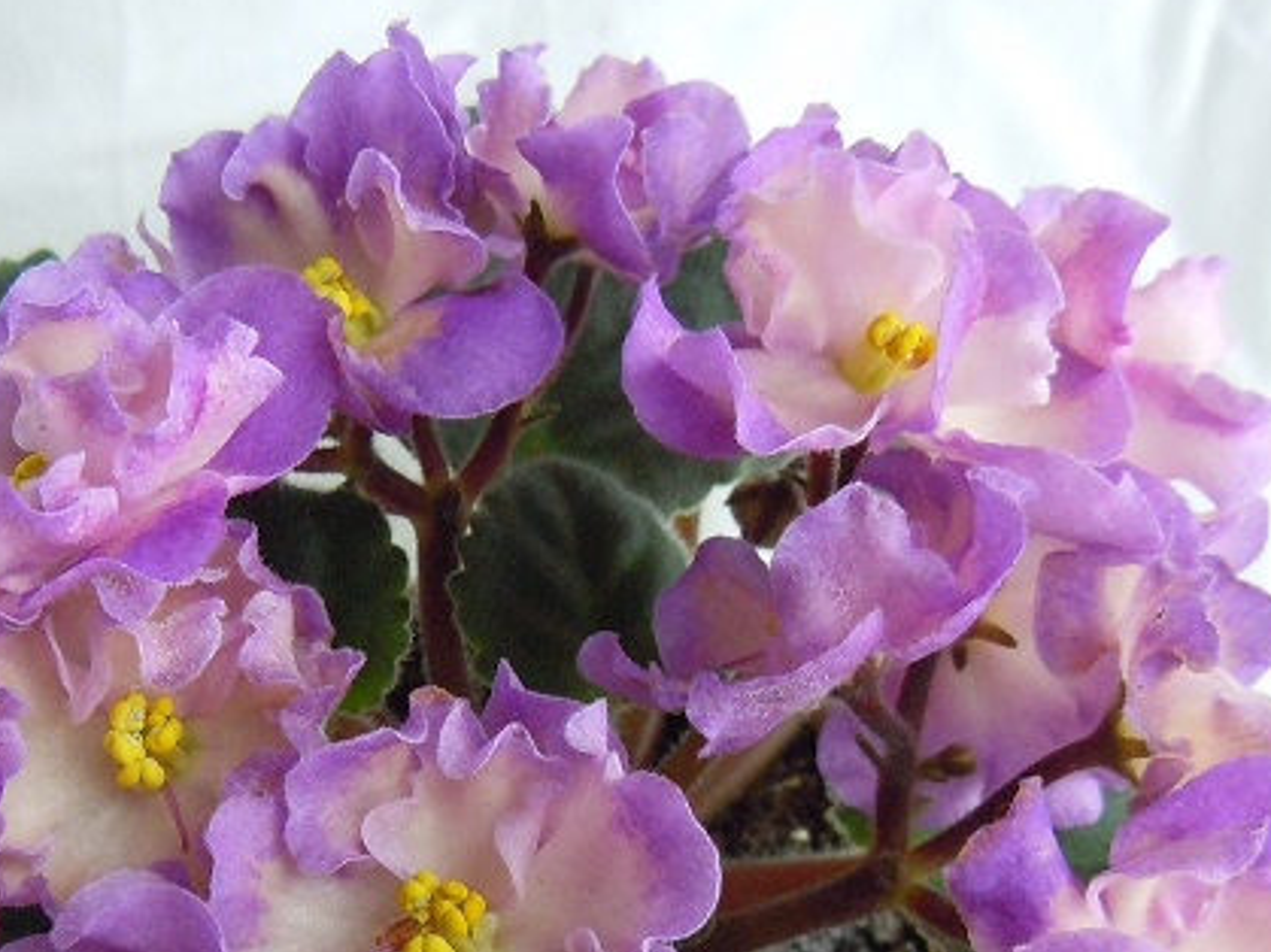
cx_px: 434
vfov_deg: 24.7
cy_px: 806
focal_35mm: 58
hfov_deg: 33.0
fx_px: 2129
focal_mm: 5.4
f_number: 3.5
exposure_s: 1/125
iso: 640
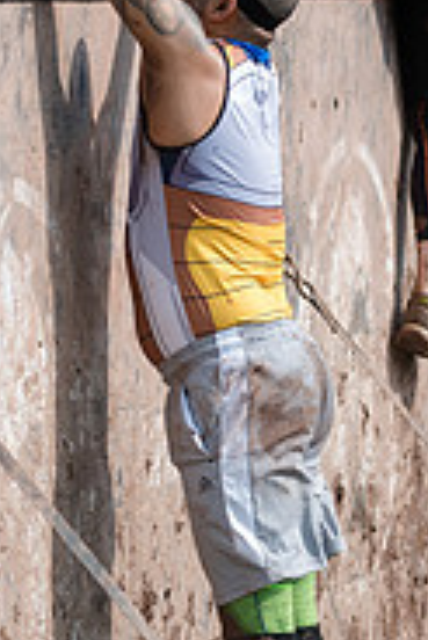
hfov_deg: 4.7
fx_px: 5233
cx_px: 195
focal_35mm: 294
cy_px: 400
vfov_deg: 7.0
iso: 250
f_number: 4.5
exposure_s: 1/1250
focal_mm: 80
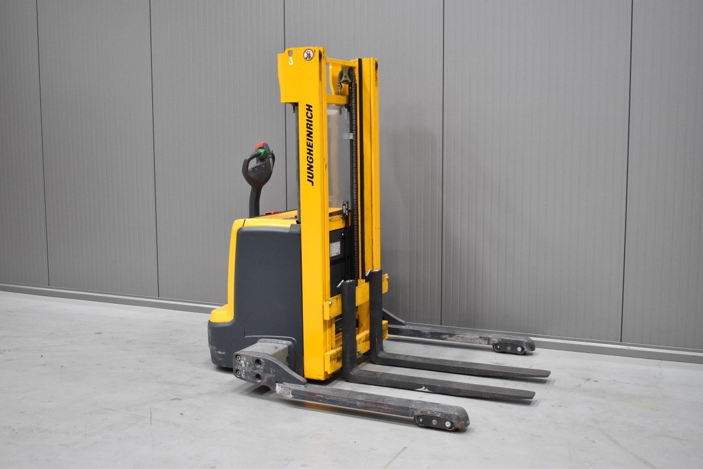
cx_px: 352
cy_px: 234
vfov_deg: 33.0
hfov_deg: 47.9
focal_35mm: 40
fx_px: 791
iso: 1600
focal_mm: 27
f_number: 5
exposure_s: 1/60
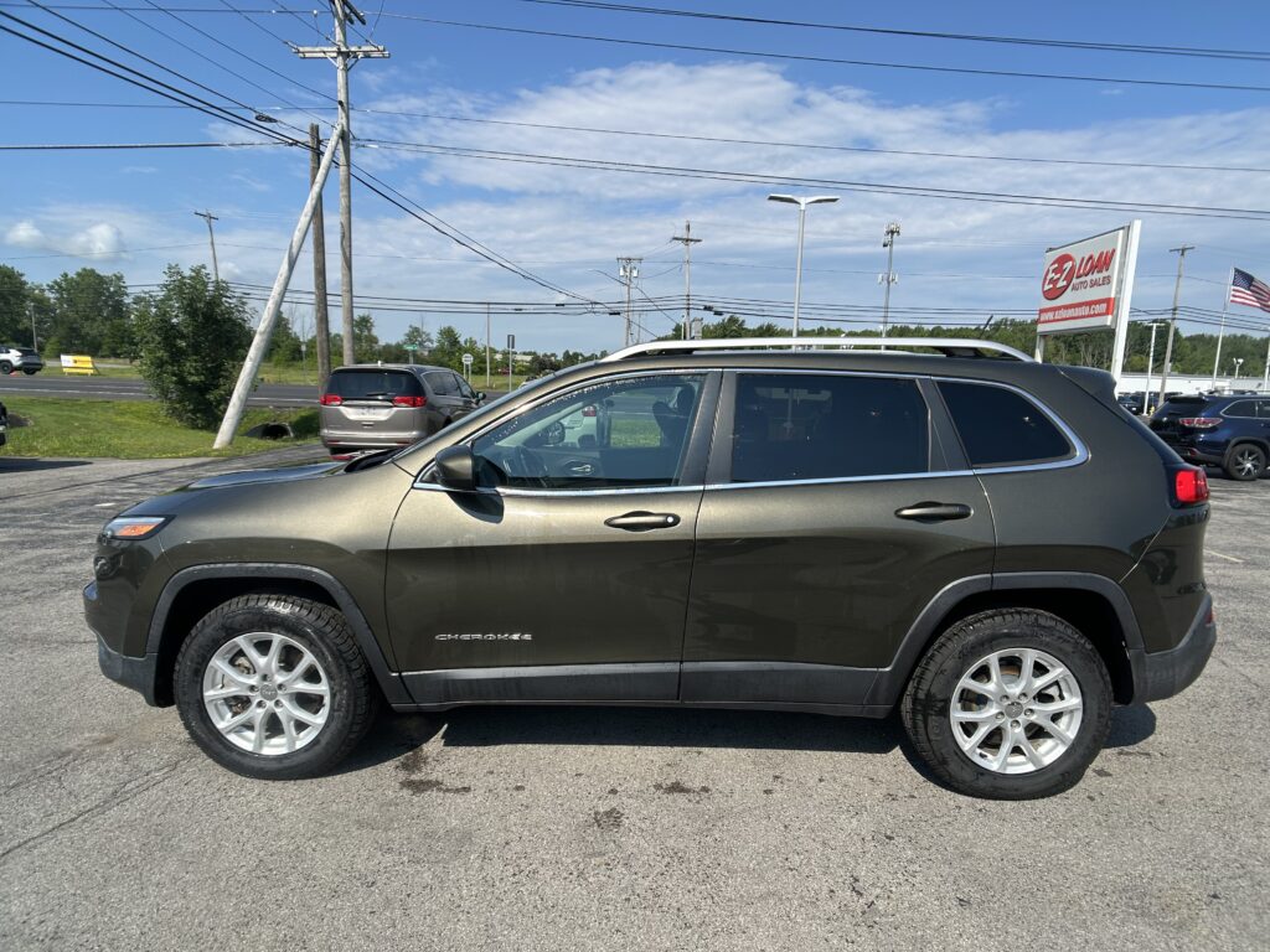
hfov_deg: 67.3
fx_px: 954
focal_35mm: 26
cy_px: 476
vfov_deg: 53.1
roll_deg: -2.0
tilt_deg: -7.5
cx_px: 635
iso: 50
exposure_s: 1/4274
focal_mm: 5.7
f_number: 1.5
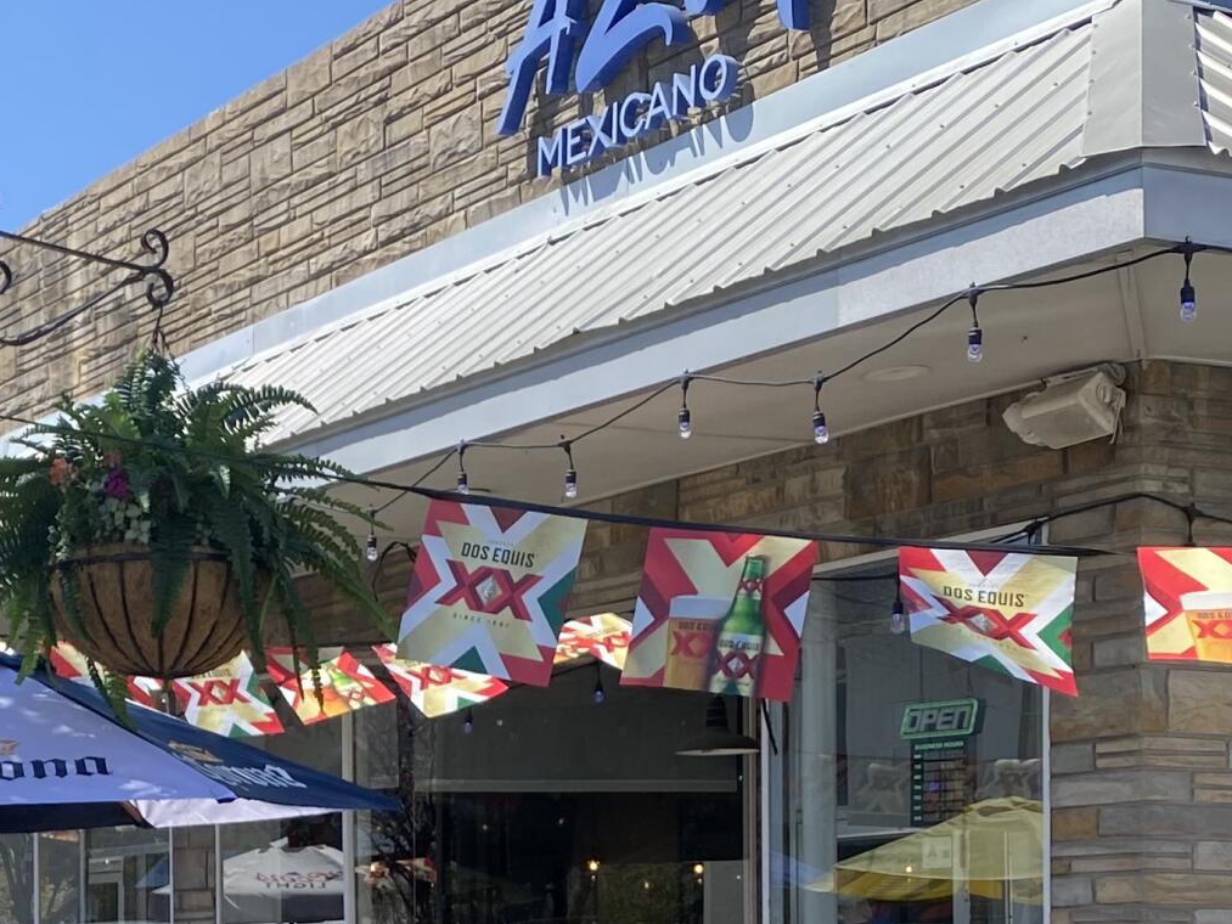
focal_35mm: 77
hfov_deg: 24.8
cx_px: 215
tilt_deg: -0.8
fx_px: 2741
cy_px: 1005
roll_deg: +0.2
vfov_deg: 18.4
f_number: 1.8
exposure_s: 1/1464
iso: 32
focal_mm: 4.25
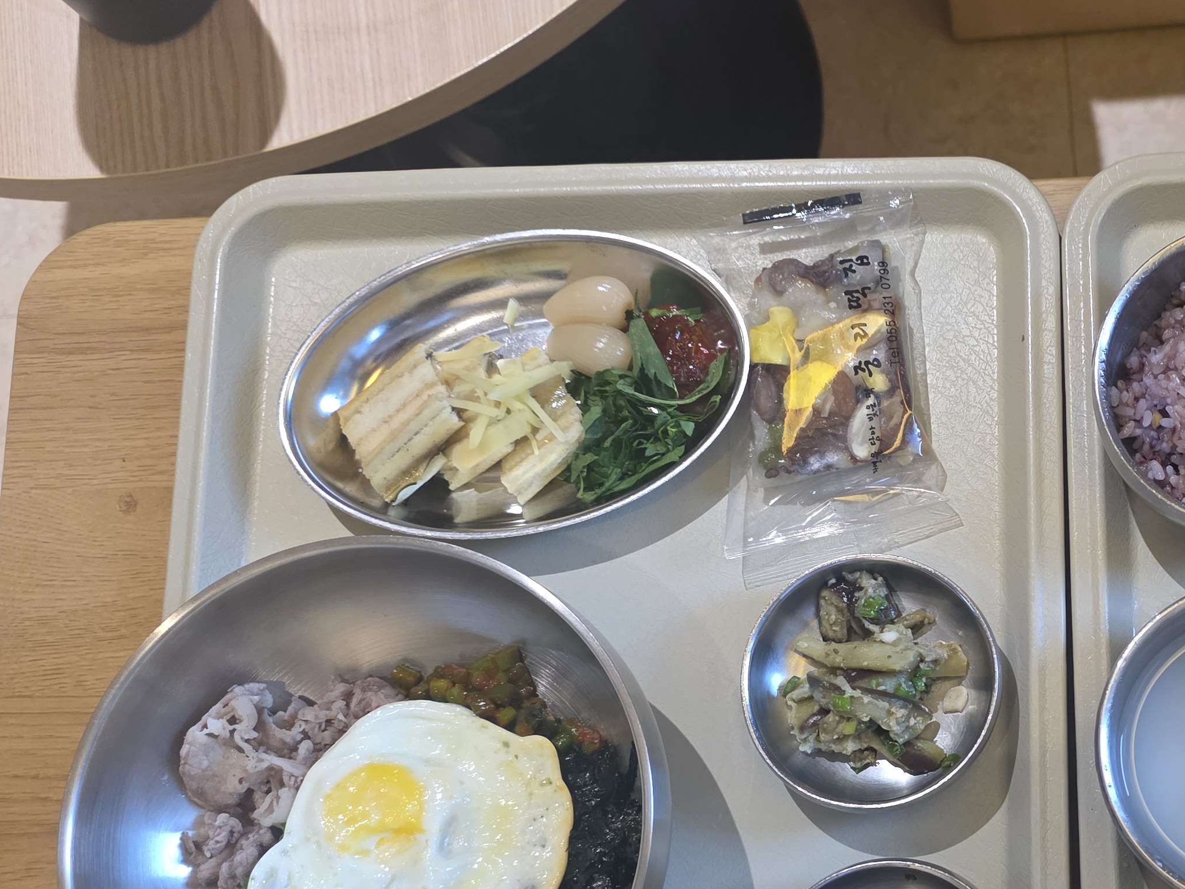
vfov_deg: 31.8
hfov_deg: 39.4
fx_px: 1540
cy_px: 625
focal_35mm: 45
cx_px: 1041
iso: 1000
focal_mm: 6.3
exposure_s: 1/120
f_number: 1.7
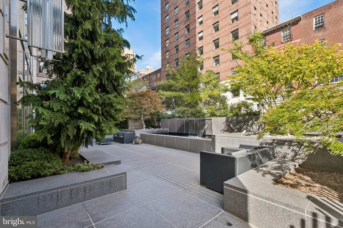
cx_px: 172
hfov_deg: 100.4
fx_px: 143
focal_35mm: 15
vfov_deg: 77.3
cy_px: 114
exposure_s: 1/105
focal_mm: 10
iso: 250
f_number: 8
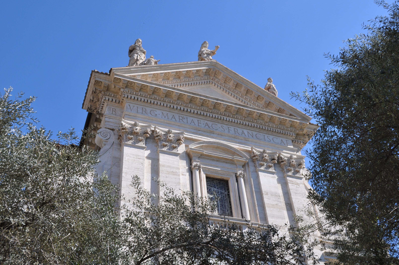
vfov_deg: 34.1
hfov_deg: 49.6
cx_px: 200
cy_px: 132
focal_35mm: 39
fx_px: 432
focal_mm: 26
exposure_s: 1/400
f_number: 9
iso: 200
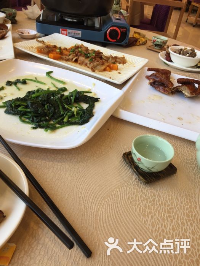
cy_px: 133
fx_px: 223
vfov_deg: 61.7
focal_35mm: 29
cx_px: 100
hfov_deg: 48.2
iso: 32
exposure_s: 1/119
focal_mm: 4.15
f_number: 2.2
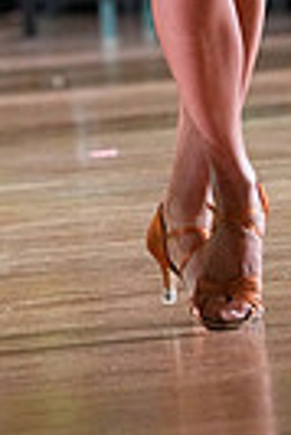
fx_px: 10508
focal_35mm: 869
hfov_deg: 1.6
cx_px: -54
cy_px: -334
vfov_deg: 2.4
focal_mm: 200
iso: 8000
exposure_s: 1/400
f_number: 4.5
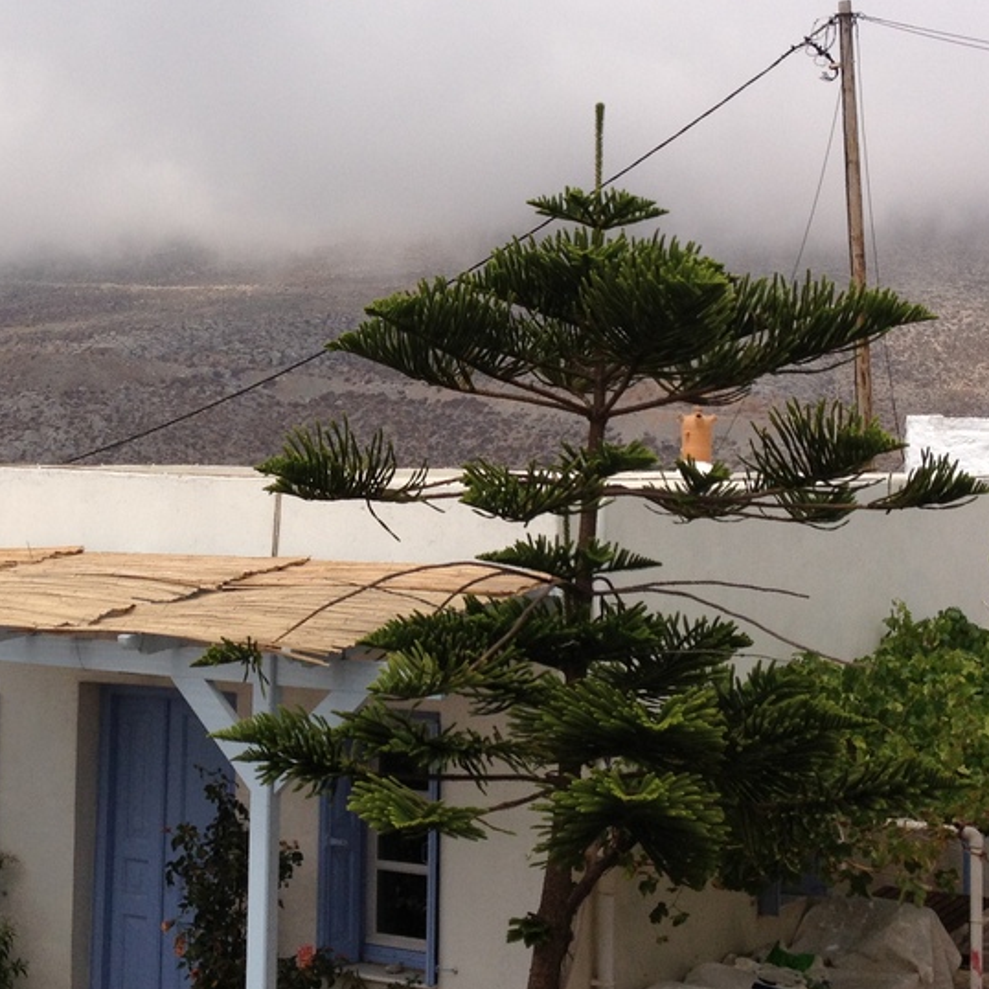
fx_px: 2230
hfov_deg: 24.9
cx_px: 320
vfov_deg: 24.9
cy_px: 325
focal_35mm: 69
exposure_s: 1/3067
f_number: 2.4
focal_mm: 4.28
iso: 50
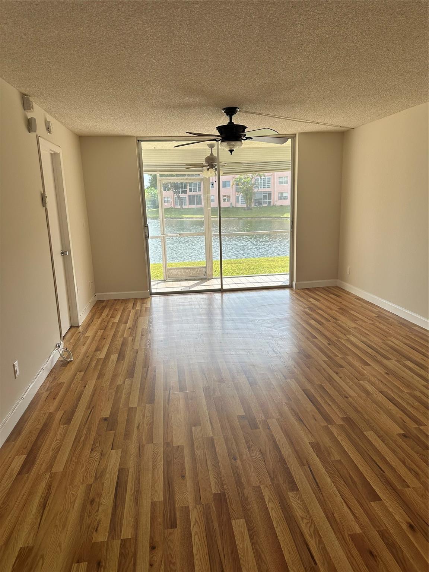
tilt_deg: -10.1
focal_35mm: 24
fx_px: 397
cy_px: 286
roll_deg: +1.7
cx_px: 214
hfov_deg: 56.8
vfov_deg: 71.6
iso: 80
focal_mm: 6.86
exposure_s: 1/676
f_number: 1.78
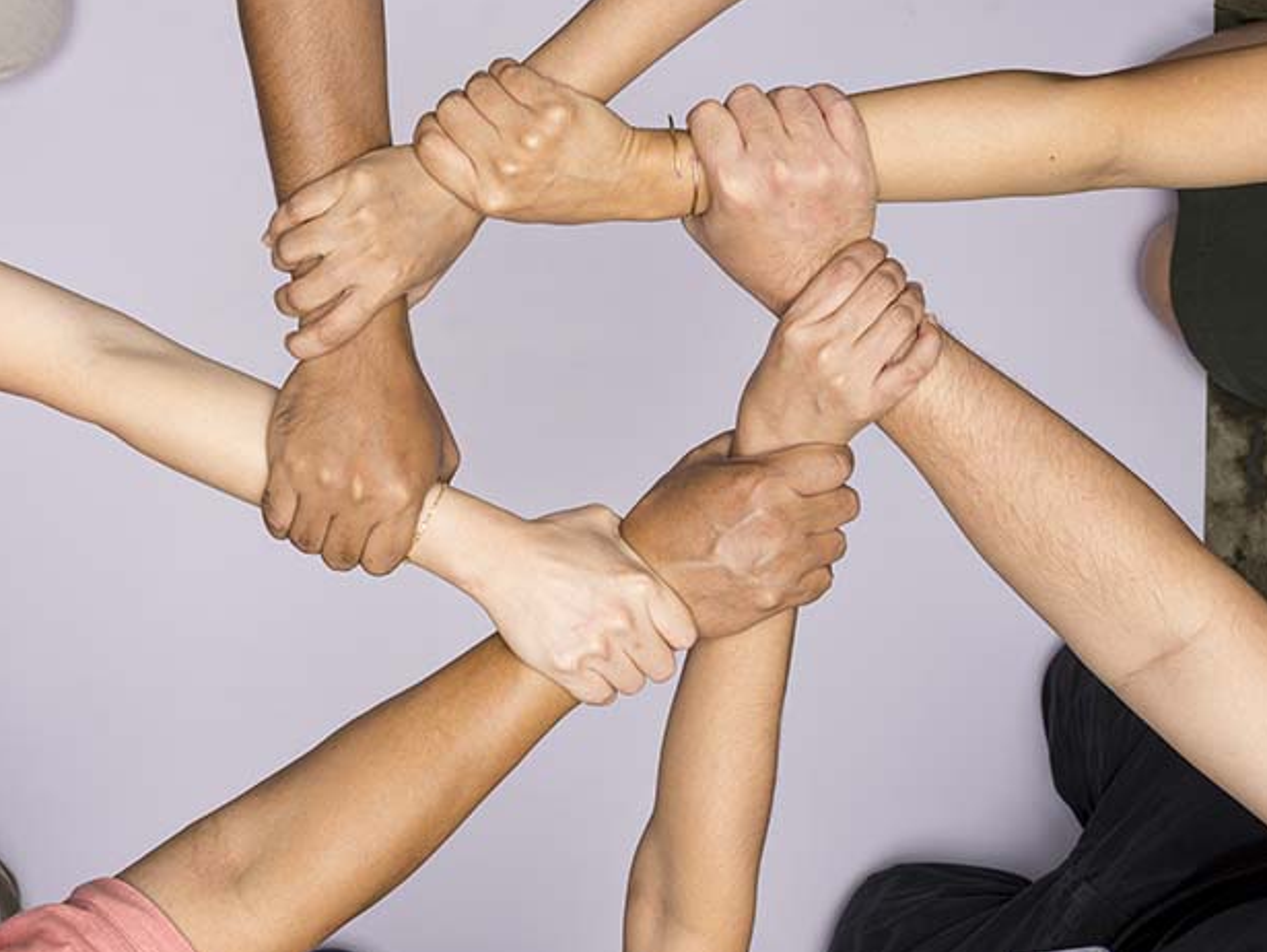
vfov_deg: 28.5
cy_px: 389
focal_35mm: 51
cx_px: 488
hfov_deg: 37.3
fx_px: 1868
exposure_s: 1/200
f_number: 7.1
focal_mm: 34
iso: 64
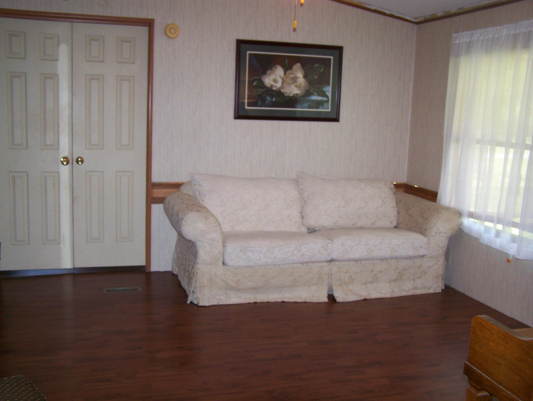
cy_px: 200
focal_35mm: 38
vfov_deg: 37.8
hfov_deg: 48.9
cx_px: 266
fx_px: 585
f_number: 2.8
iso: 160
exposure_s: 1/60
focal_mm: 6.3
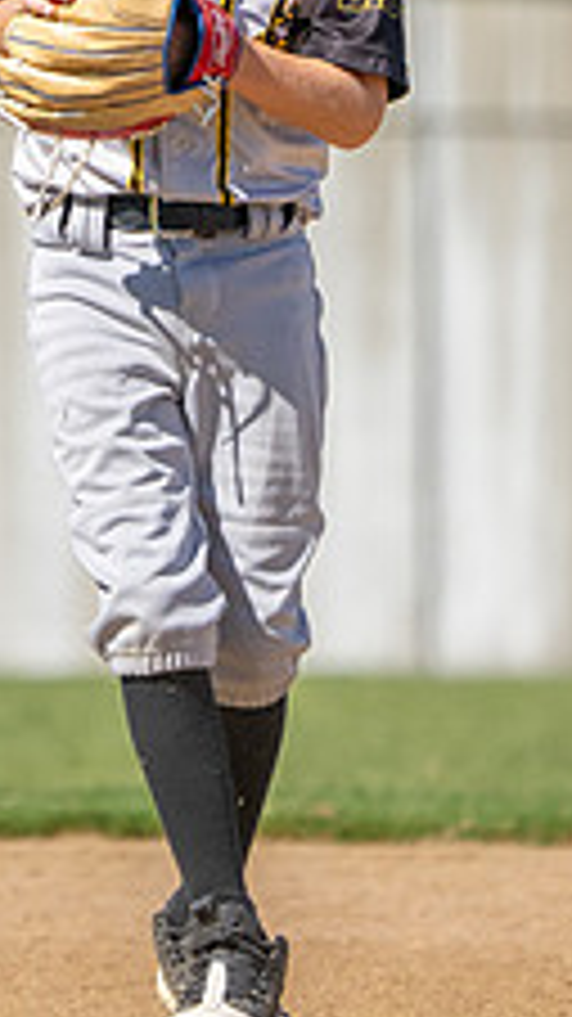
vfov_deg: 1.8
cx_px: 173
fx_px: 33055
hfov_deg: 1.0
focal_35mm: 1225
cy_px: 85
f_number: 5.6
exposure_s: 1/3200
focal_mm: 330
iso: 640
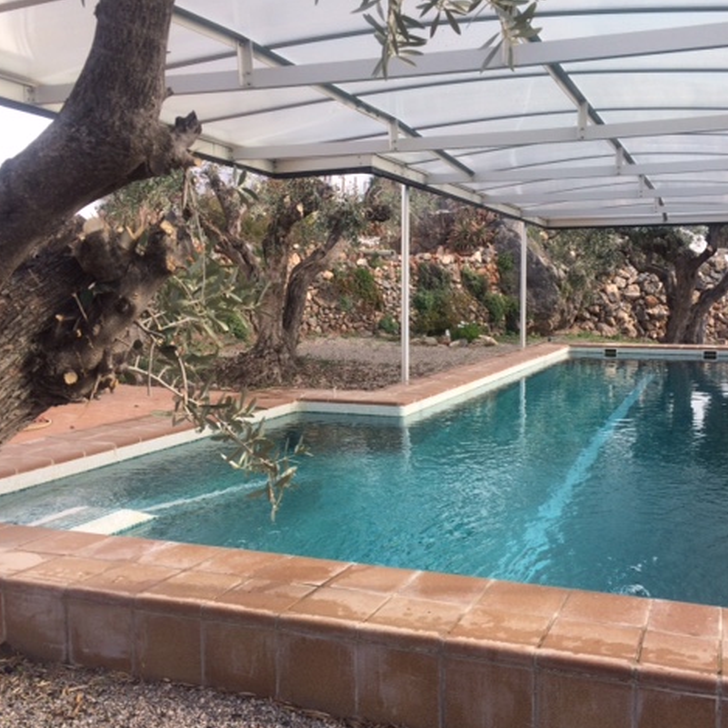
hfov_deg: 47.0
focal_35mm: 35
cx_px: 424
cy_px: 369
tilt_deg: -5.2
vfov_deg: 47.2
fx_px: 833
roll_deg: -0.6
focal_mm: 4.15
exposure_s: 1/695
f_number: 2.2
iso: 32
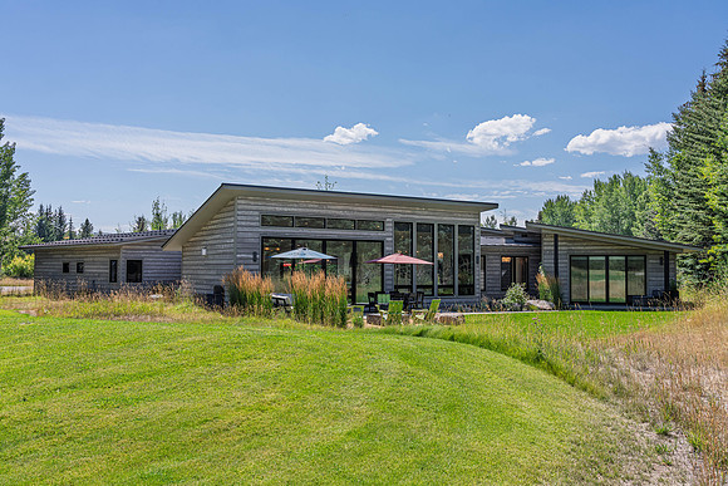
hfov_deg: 57.1
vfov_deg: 39.9
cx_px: 364
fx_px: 669
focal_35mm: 33
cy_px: 243
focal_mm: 33
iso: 200
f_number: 9
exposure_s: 1/500
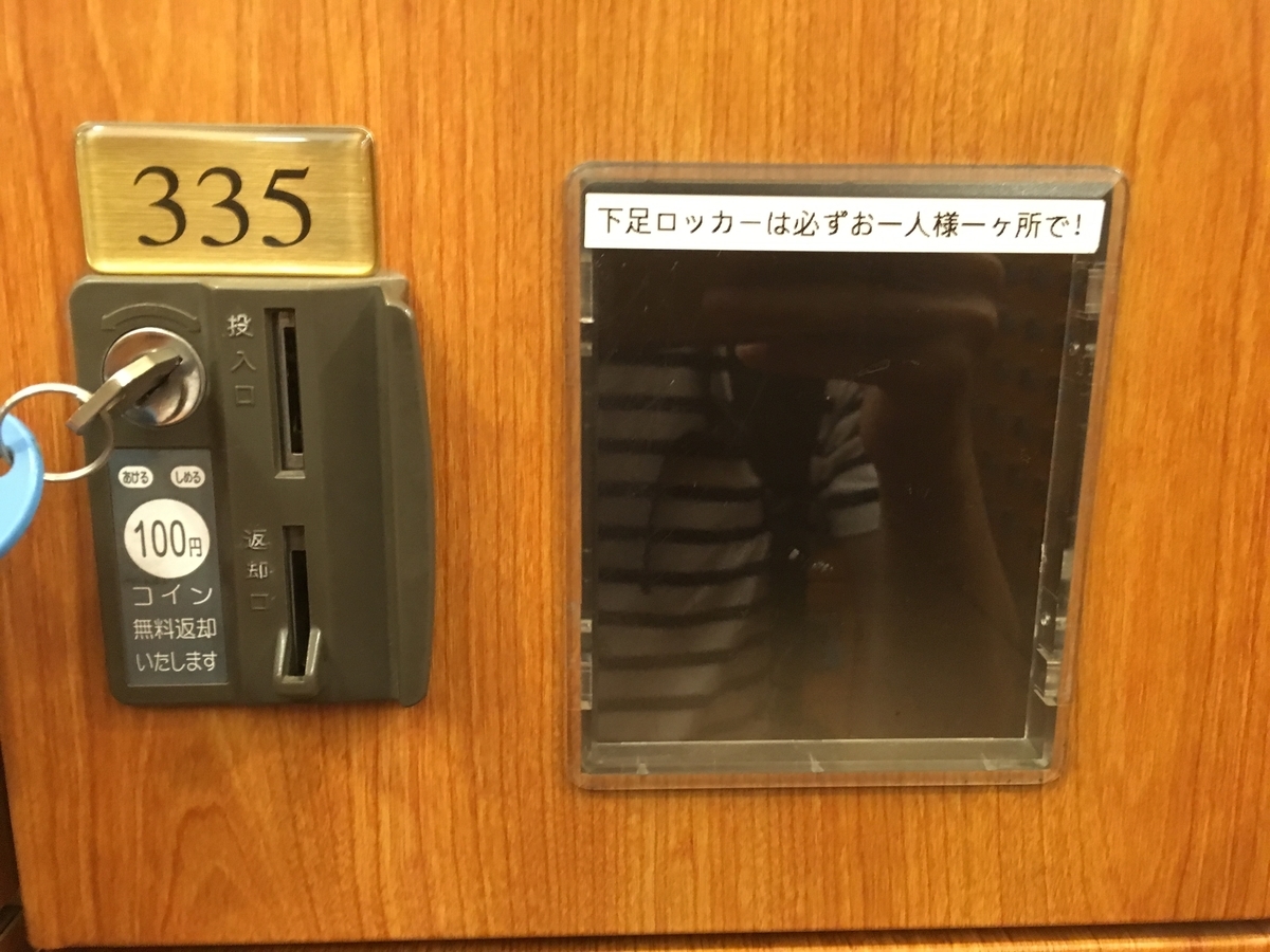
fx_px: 1064
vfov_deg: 48.2
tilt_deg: -14.4
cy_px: 476
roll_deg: -2.2
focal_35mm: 29
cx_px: 635
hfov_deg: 61.7
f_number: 2.2
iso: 250
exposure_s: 1/15
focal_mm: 4.15
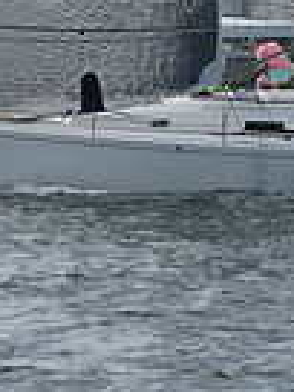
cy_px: -352
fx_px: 7214
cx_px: 203
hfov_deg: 2.3
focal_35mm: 637
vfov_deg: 3.1
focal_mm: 155
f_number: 10
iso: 320
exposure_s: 1/1250
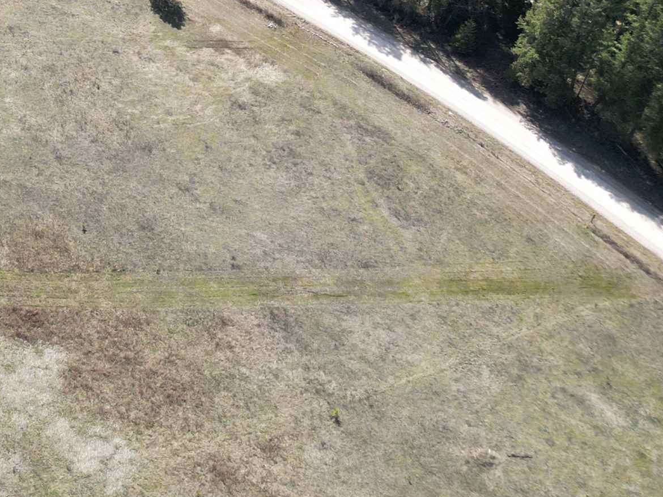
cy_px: -130
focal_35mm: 63
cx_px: -195
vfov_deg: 21.3
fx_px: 1207
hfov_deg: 26.2
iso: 100
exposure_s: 1/1250
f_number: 1.7
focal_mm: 6.72
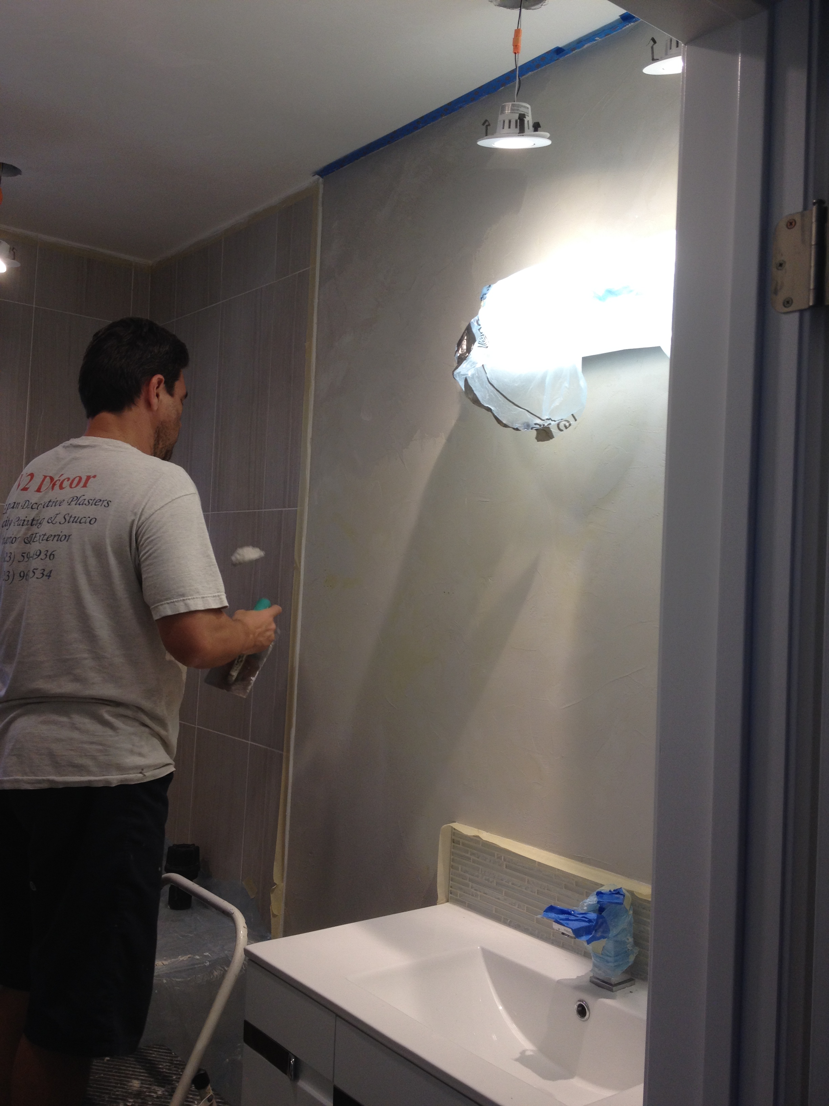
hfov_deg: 40.7
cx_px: 414
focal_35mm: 35
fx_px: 1118
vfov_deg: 52.6
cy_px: 553
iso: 64
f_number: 2.4
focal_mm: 4.28
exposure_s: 1/60
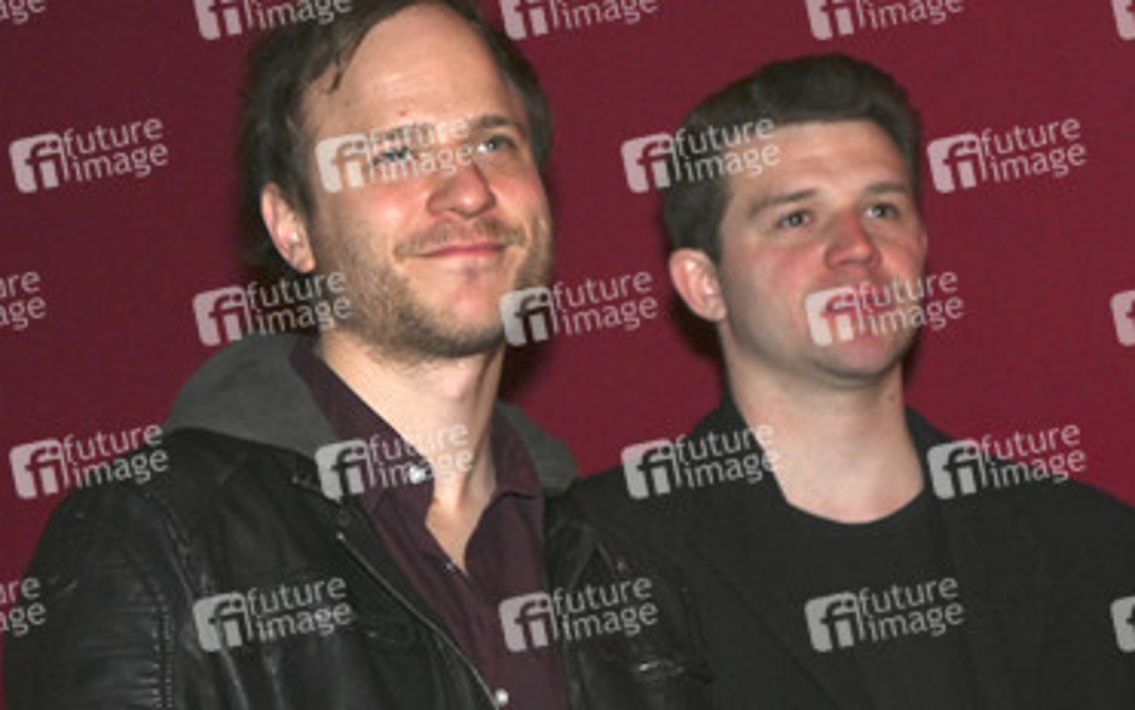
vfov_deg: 13.2
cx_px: 620
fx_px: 3063
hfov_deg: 21.0
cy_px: 386
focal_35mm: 99
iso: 2000
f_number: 6.3
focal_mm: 80
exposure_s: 1/100
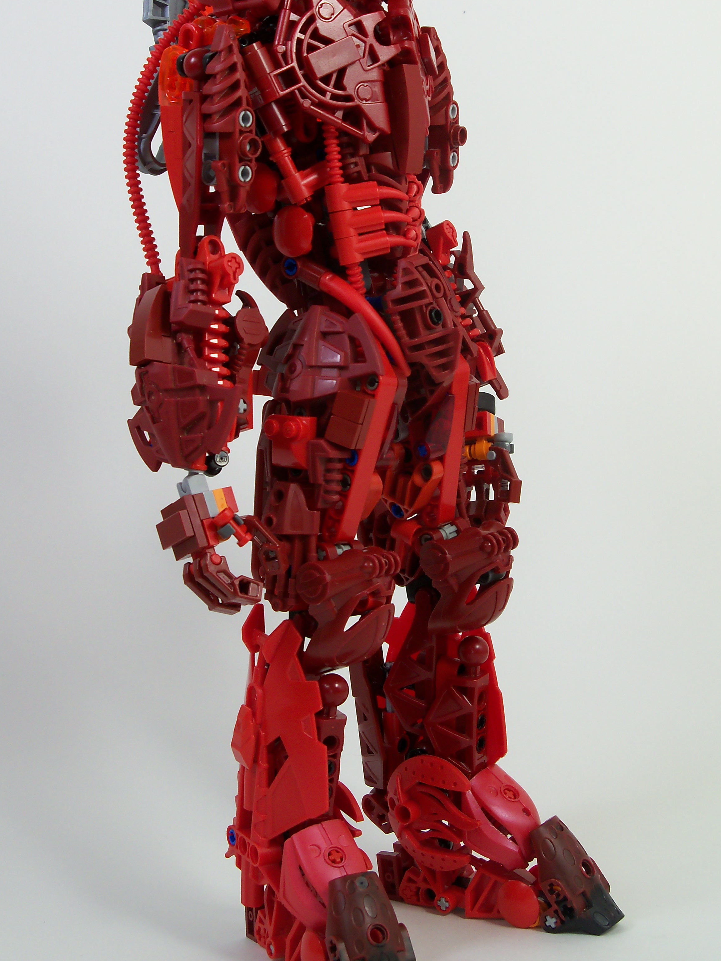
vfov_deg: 27.7
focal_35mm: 70
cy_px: 406
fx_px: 1944
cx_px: 385
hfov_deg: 21.0
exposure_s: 1/15
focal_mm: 10.5
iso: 100
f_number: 4
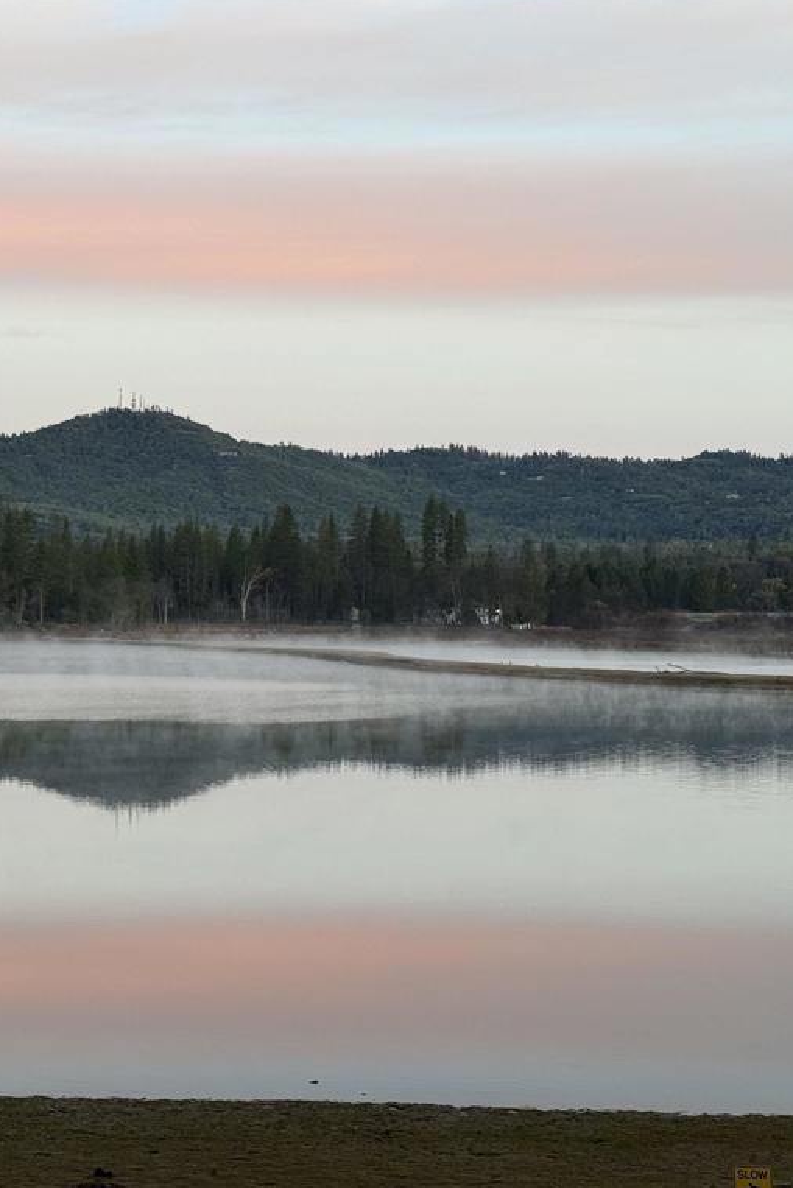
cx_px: 263
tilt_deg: +1.0
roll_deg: -0.9
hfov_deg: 20.2
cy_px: 592
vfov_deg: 30.1
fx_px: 2213
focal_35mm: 67
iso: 50
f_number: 1.78
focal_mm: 6.76
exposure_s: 1/133
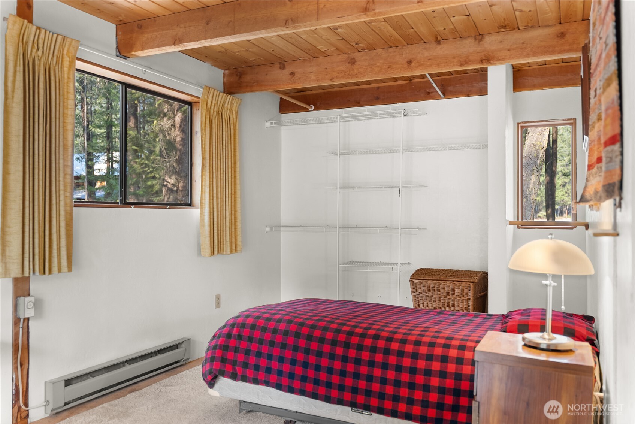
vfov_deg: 44.5
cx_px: 318
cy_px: 212
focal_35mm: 29
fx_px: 519
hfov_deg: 62.9
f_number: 2.8
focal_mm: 29.4
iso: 400
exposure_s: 1/15
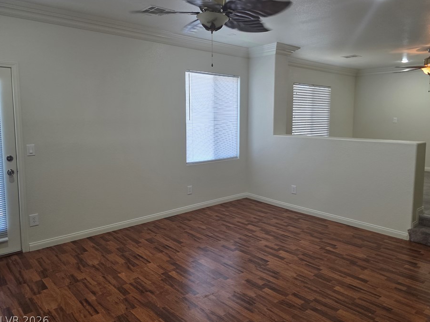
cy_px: 146
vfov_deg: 53.0
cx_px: 240
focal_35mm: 26
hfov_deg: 67.1
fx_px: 323
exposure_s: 1/120
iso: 200
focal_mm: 6.3
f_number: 1.7
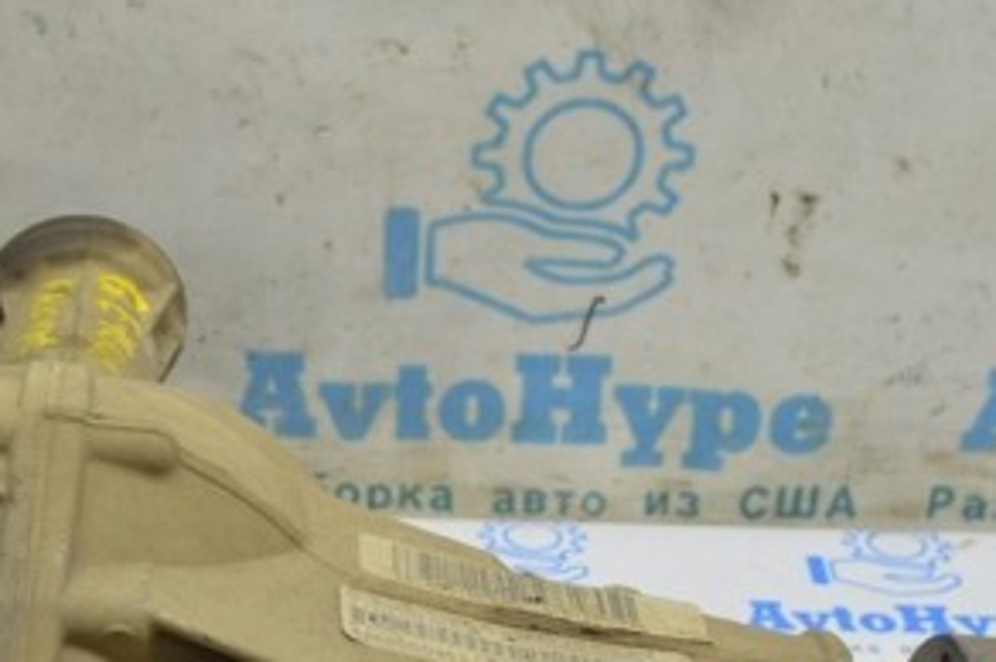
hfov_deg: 28.6
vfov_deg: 19.5
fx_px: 1910
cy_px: 514
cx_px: 208
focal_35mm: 69
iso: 400
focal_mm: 21
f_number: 5.6
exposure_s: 1/20
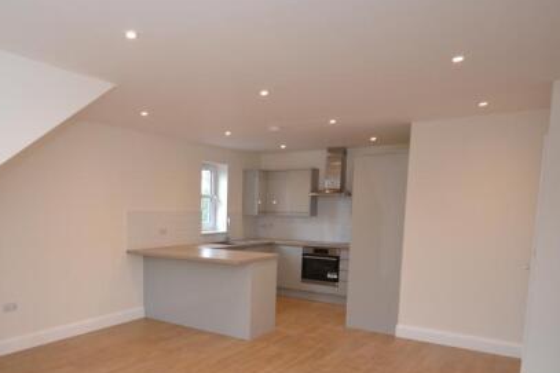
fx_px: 451
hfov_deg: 62.1
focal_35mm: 29
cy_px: 251
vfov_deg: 44.2
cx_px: 186
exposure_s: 1/60
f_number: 4.5
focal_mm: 12
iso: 400
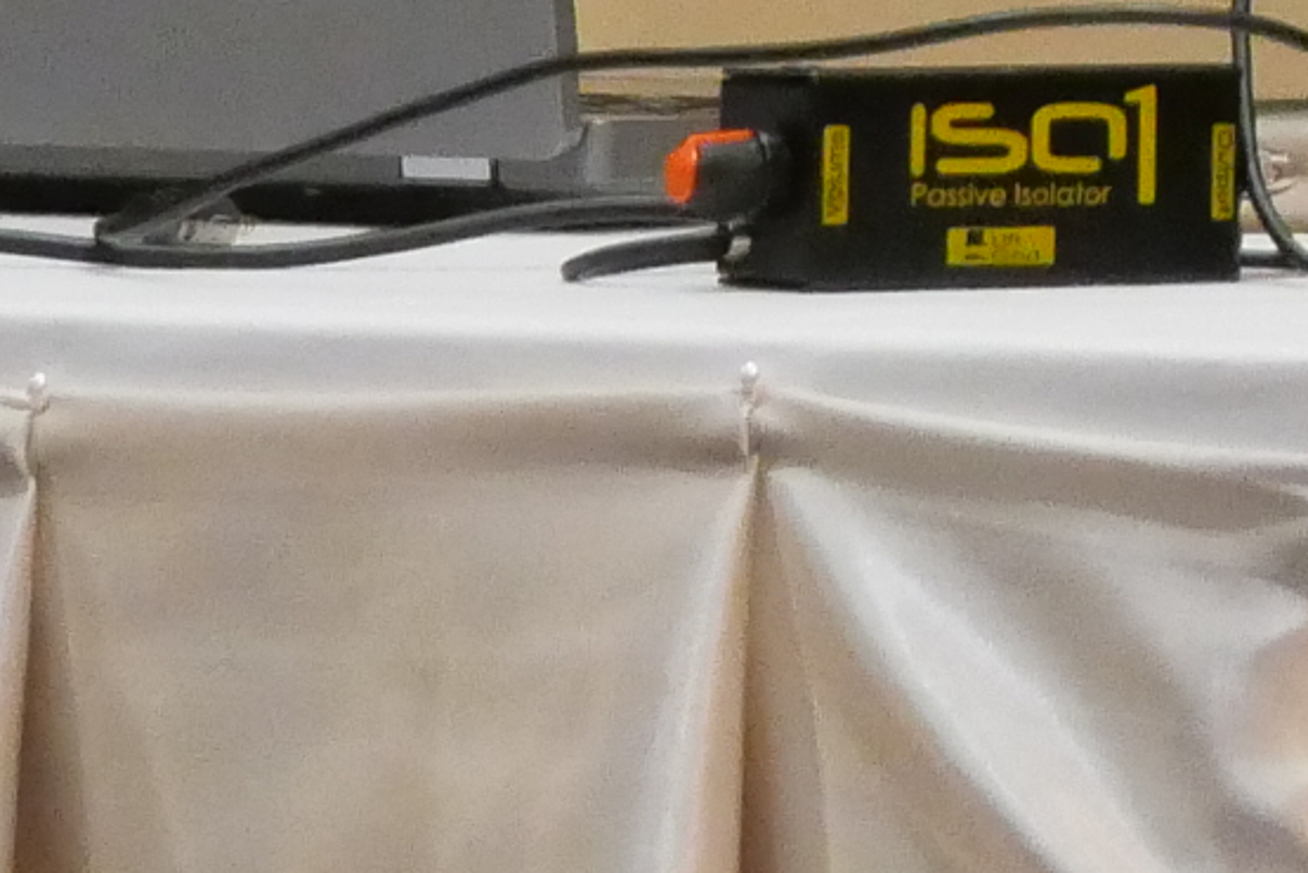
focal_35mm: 342
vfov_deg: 3.9
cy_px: -1911
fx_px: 12432
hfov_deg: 5.9
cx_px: 2212
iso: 3200
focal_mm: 25
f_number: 5.6
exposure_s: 1/125
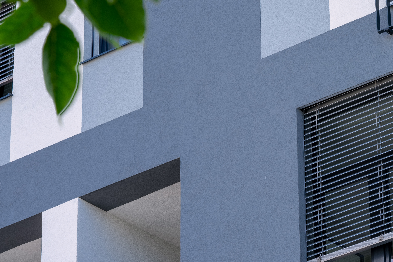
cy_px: 174
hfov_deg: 10.3
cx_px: 359
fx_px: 2173
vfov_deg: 6.9
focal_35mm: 199
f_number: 9
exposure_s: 1/250
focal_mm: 90
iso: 200
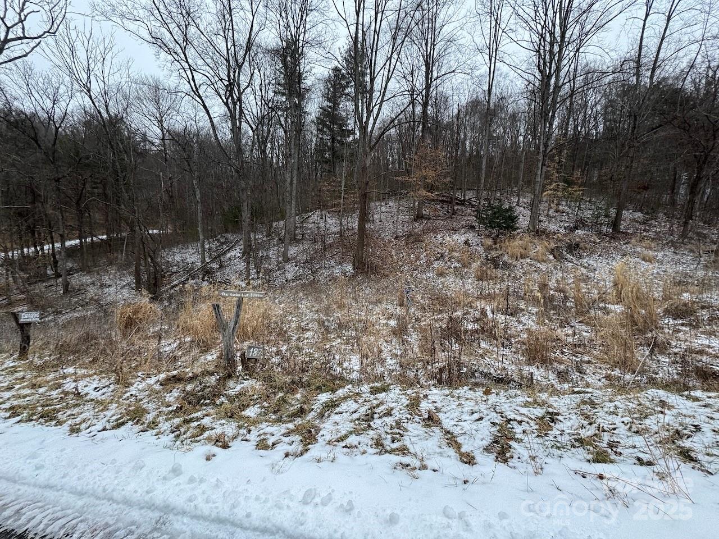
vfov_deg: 85.7
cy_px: 270
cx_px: 360
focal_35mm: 14
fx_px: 291
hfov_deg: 102.1
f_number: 2.2
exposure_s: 1/175
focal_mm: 2.22
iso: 40
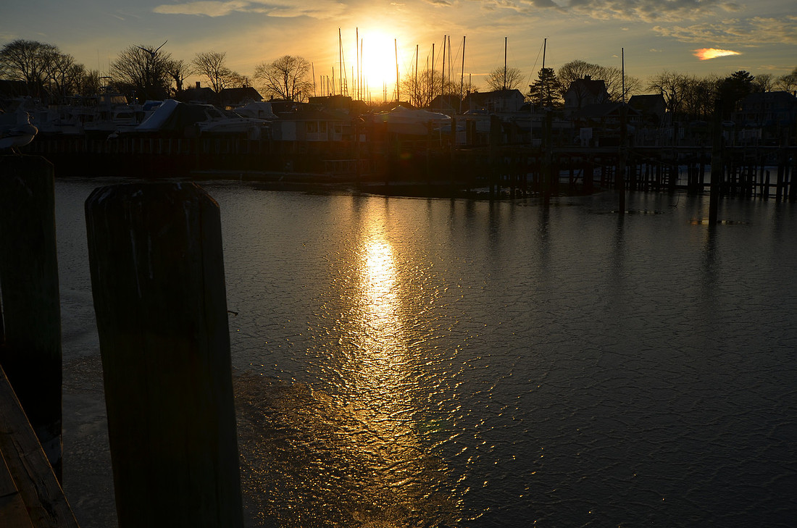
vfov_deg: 36.7
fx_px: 795
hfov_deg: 53.2
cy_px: 264
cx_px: 398
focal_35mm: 36
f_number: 10
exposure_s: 1/500
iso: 100
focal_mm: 24
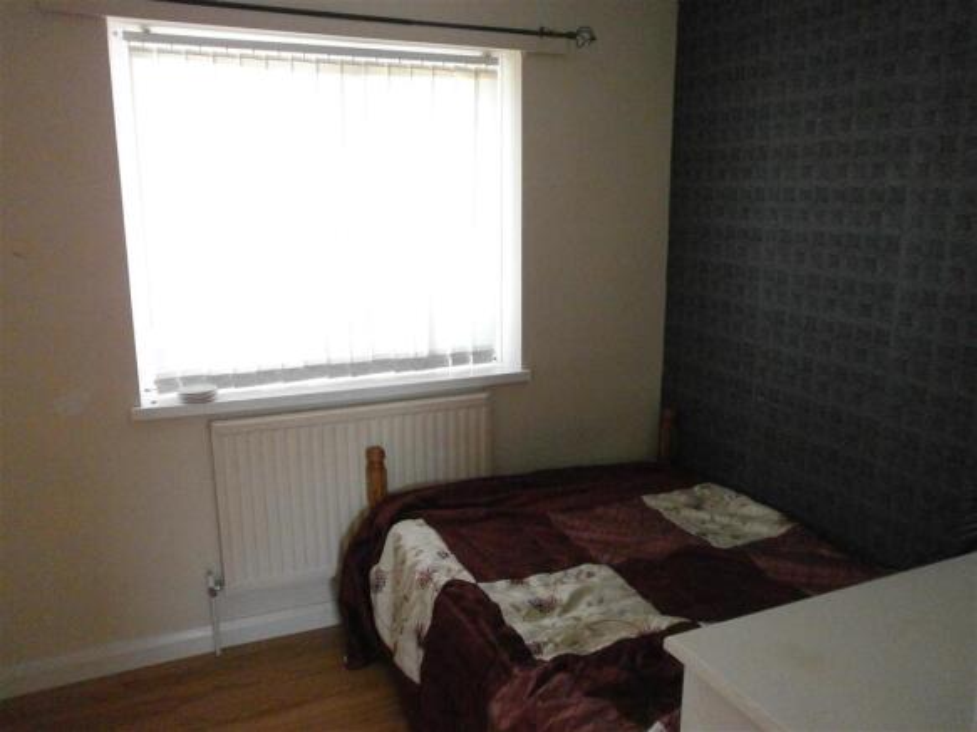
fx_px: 762
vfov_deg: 51.3
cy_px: 366
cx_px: 488
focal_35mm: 27
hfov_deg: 65.3
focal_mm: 4.8
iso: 800
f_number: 2.9
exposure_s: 1/250
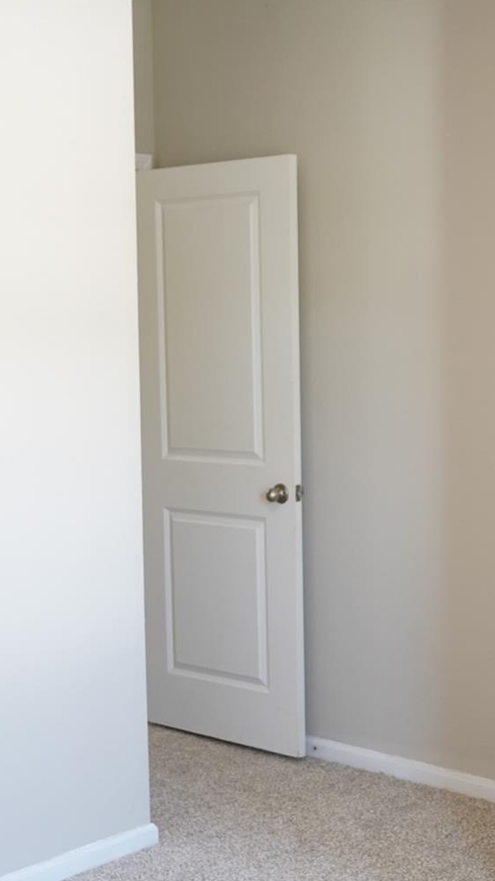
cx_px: 310
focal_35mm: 59
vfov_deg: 35.4
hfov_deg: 20.3
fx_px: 1377
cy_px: 467
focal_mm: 35
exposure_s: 1/60
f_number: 3.5
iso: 1250
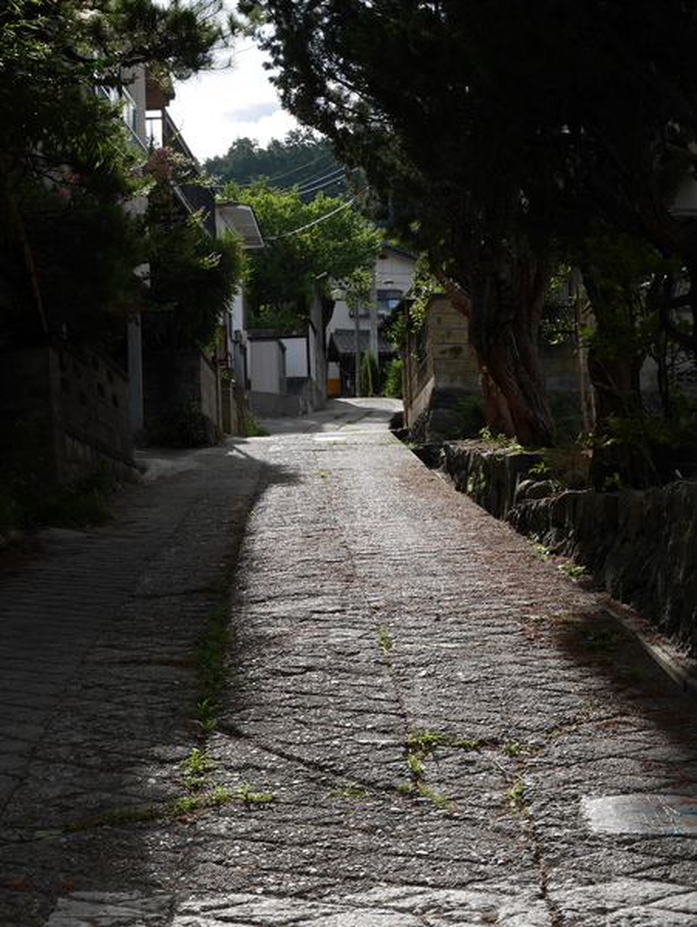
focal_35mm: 64
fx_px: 1716
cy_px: 464
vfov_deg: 30.2
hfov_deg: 23.0
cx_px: 348
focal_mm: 32
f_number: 8
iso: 200
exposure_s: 1/320
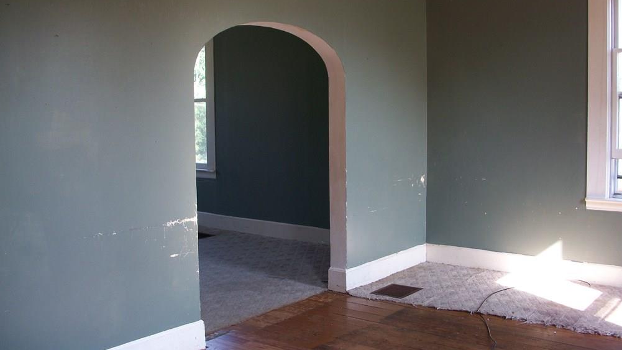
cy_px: 172
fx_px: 643
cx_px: 308
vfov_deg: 30.4
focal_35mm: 39
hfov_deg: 51.6
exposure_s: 1/40
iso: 80
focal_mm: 6.3
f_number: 3.1
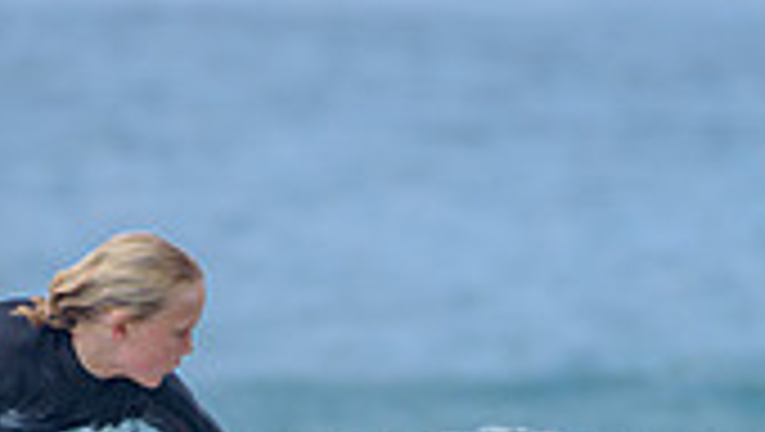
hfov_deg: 1.0
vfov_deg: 0.6
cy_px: 525
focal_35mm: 2195
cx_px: 396
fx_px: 44567
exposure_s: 1/2000
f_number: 5.6
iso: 560
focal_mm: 500
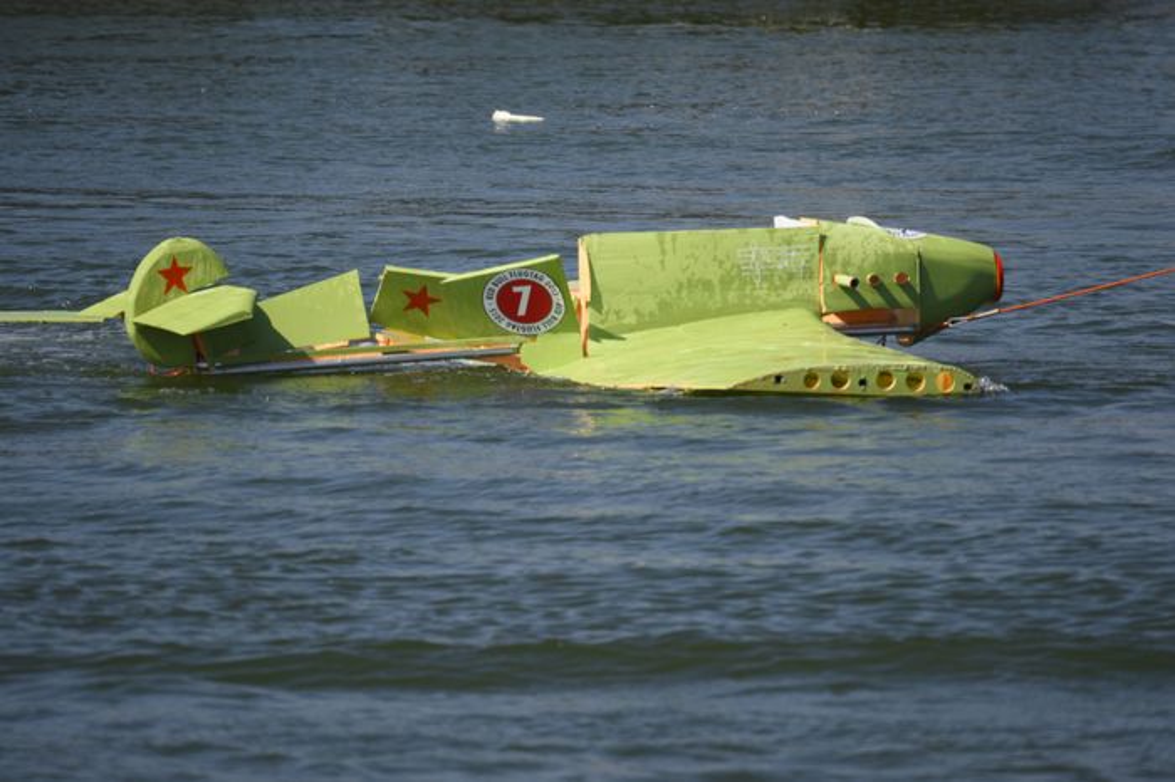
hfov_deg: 4.1
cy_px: 391
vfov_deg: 2.7
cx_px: 588
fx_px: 16311
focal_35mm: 500
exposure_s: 1/1250
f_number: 8
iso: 400
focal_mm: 500
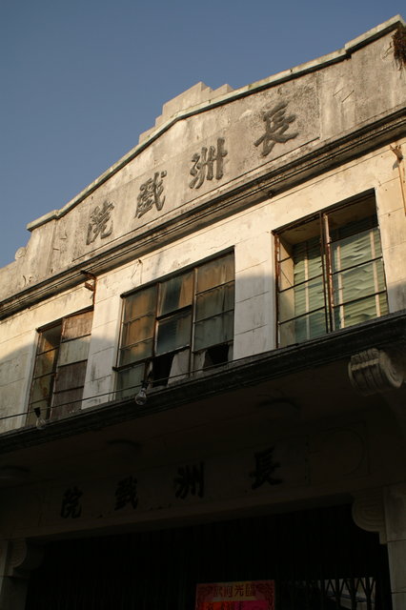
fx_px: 660
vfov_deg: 49.6
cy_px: 305
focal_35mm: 39
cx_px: 203
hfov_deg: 34.2
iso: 200
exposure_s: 1/500
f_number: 5
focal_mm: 26
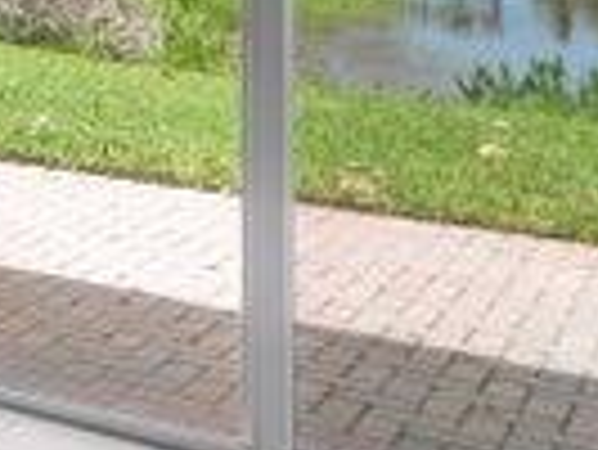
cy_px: -171
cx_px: -540
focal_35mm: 78
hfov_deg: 18.3
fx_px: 1349
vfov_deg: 17.5
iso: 320
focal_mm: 10
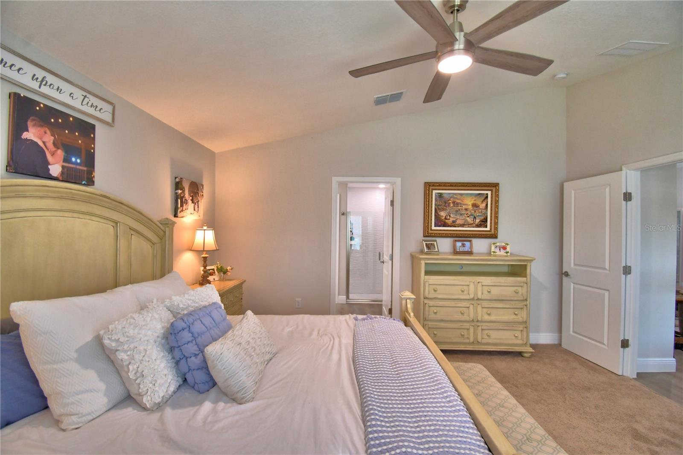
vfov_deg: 77.3
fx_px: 285
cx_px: 342
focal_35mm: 15
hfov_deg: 100.4
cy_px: 228
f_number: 4.5
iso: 400
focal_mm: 10
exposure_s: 1/80
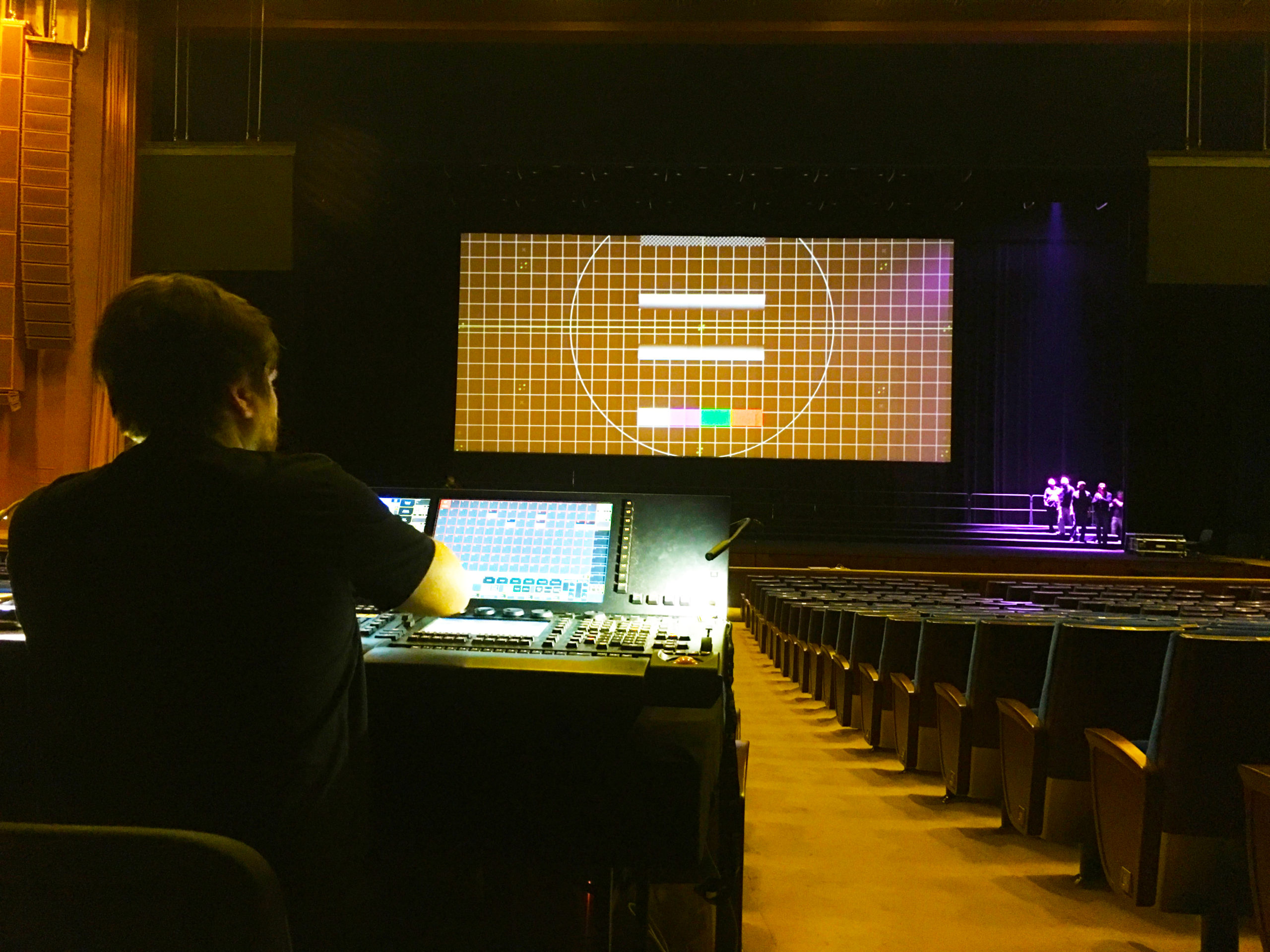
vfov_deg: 48.2
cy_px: 476
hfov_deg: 61.7
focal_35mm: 29
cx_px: 635
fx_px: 1064
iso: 250
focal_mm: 4.15
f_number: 2.2
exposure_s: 1/4
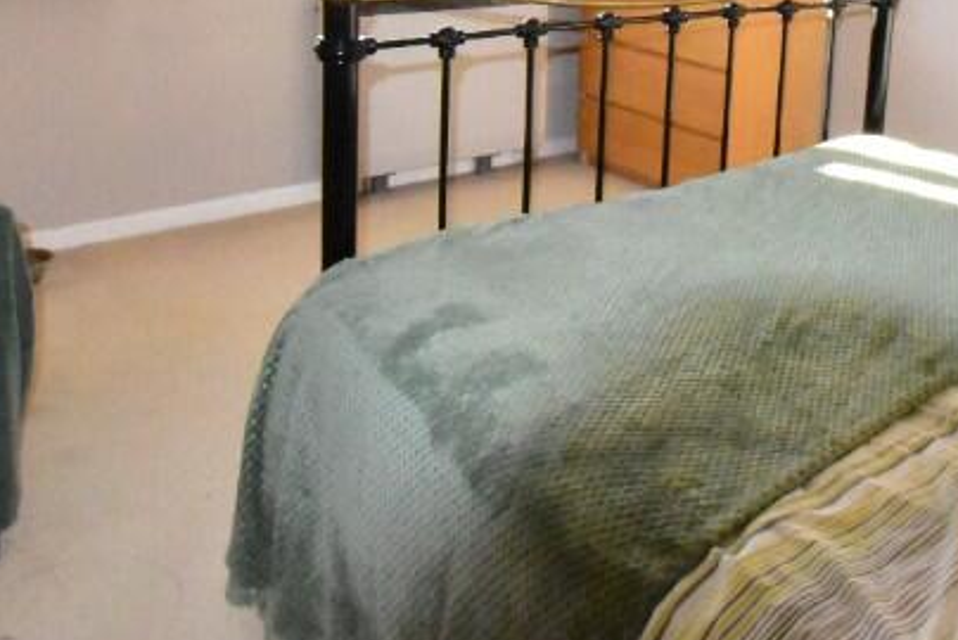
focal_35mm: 38
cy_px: 8
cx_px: 794
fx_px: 1012
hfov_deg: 47.3
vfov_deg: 32.5
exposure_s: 1/200
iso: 12800
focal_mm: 10
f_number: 16
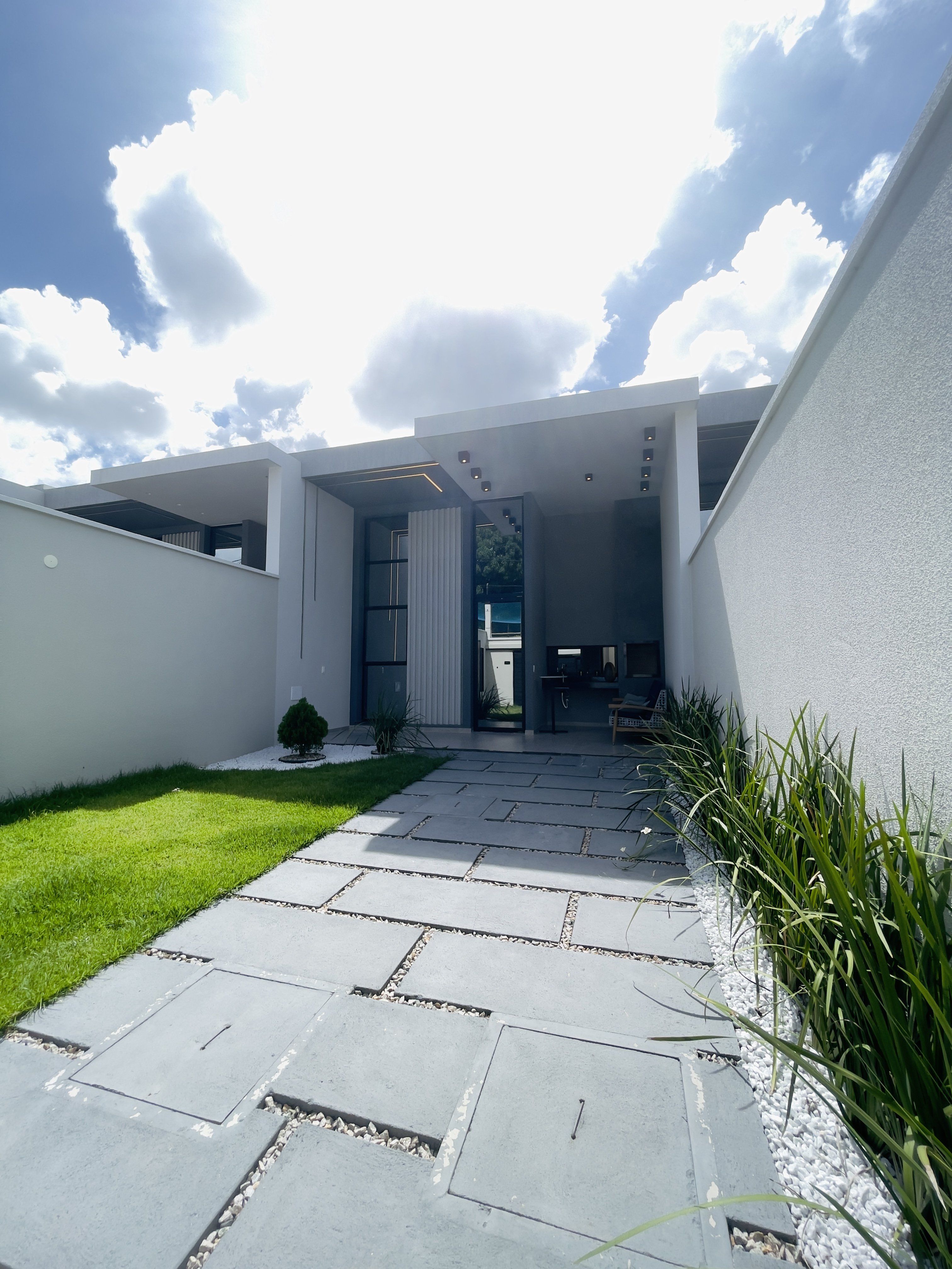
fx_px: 477
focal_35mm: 13
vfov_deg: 106.2
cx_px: 476
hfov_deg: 89.9
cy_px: 634
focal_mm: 1.54
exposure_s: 1/959
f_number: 2.4
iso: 25
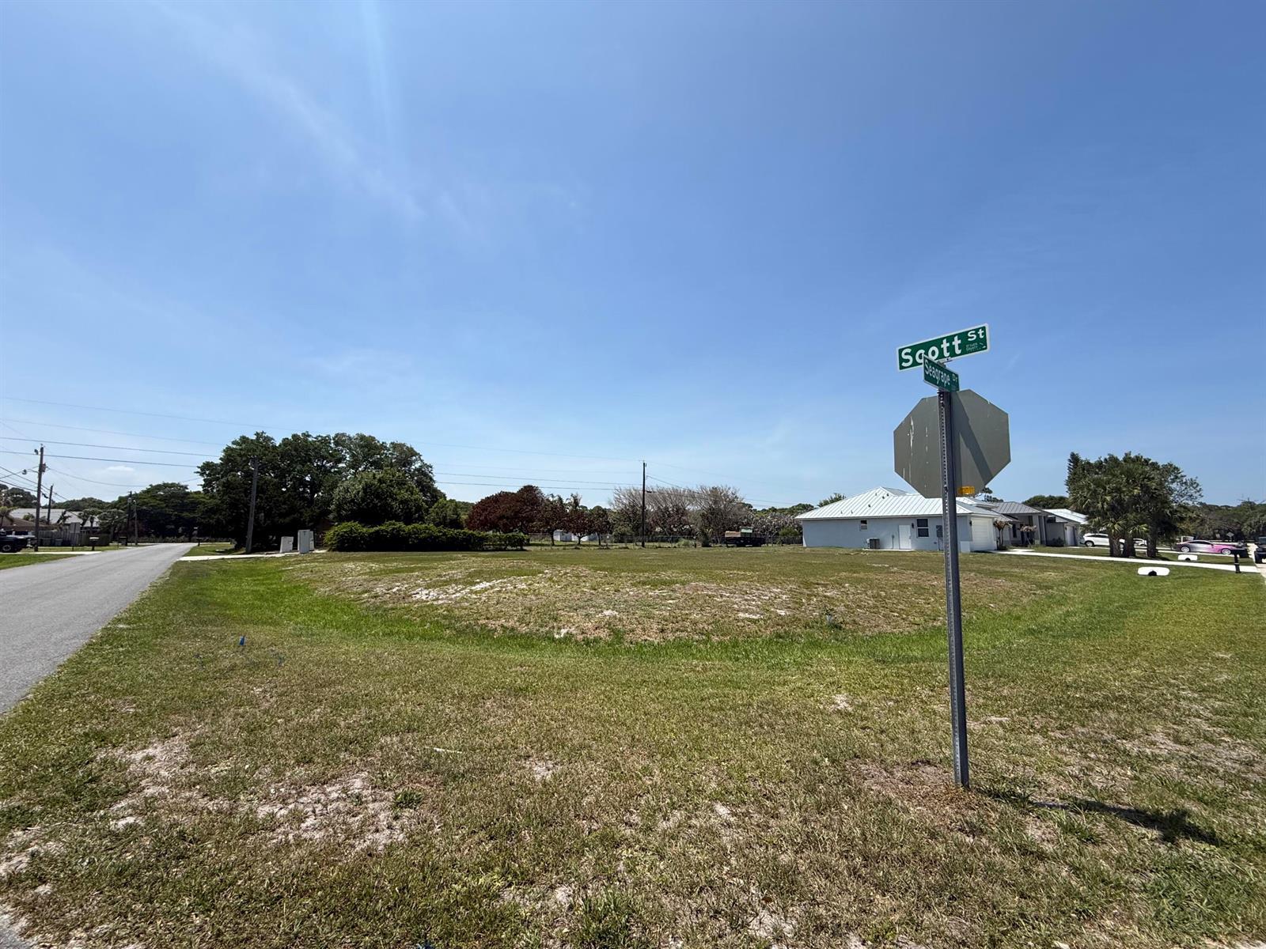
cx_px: 633
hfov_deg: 102.1
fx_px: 512
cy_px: 474
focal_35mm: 14
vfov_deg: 85.7
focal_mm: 2.22
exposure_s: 1/2841
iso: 50
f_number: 2.2
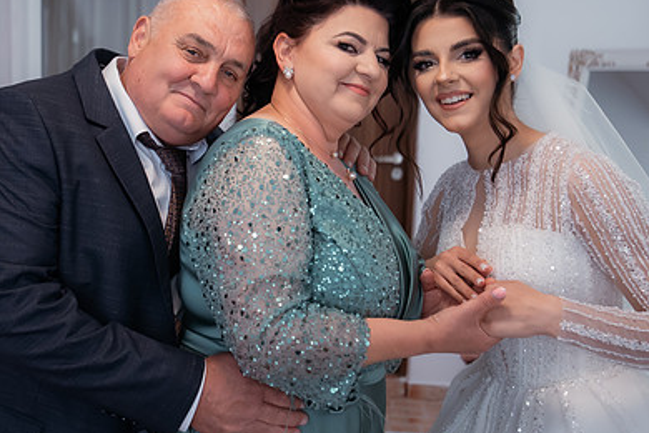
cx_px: 211
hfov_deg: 38.4
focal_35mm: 51
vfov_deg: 26.4
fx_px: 919
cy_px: 161
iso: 1600
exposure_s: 1/250
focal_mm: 30
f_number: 2.8
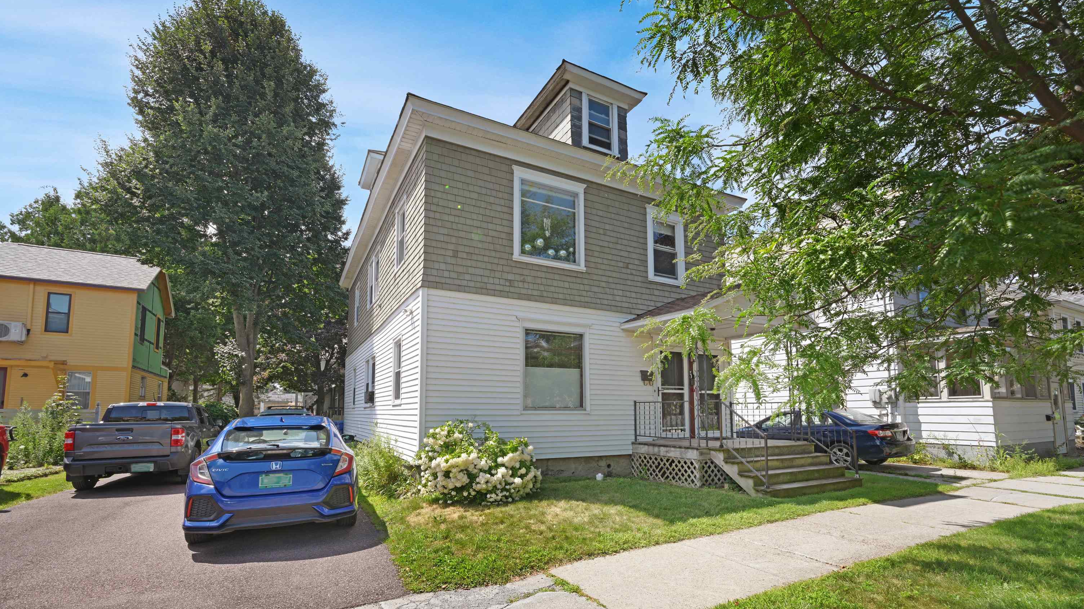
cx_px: 531
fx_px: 431
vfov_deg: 70.5
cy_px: 320
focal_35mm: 15
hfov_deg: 103.0
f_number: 14
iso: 100
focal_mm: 14
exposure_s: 1/100
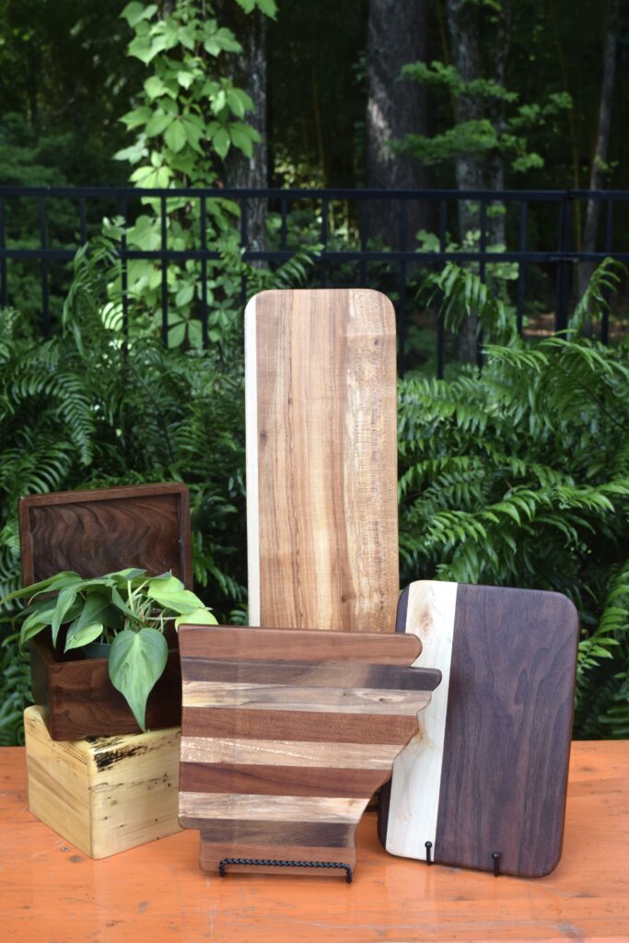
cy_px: 472
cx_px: 314
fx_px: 1336
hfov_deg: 26.5
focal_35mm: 51
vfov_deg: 38.9
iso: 400
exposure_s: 1/160
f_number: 6.3
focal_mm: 34
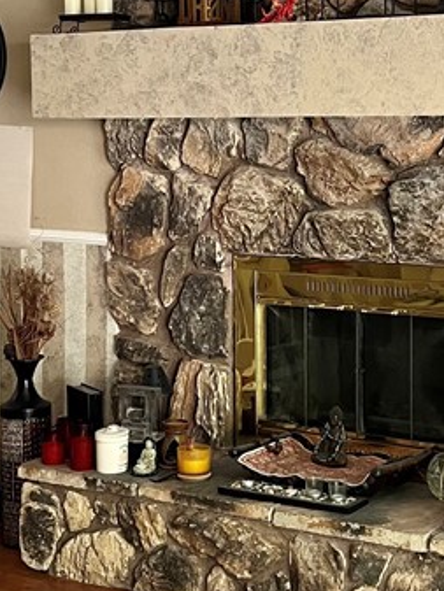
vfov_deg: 24.6
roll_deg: -0.4
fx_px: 1350
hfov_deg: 18.6
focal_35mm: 79
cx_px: 307
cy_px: 219
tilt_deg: -4.7
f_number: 1.6
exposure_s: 1/60
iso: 160
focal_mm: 5.1
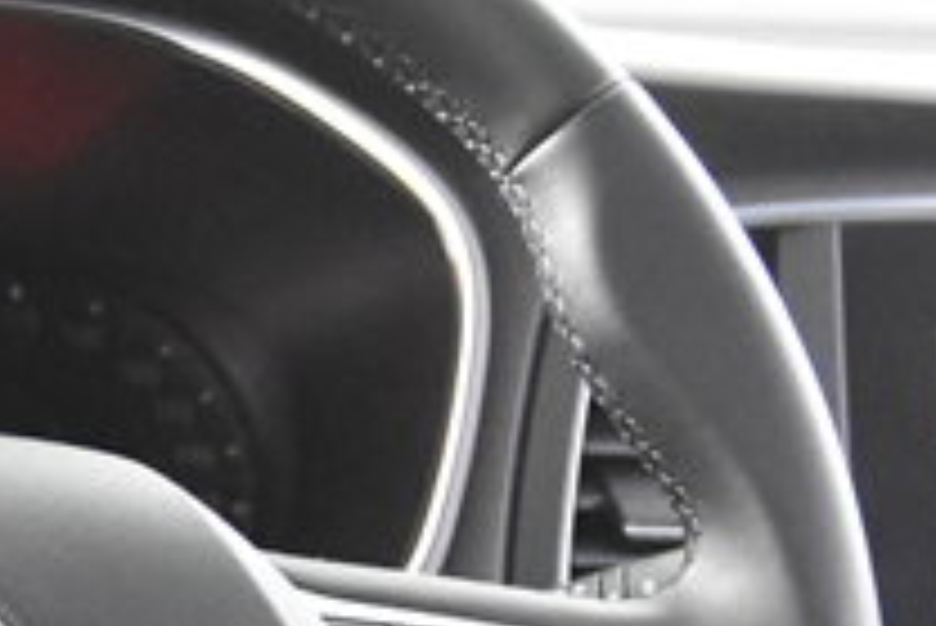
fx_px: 4605
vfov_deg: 7.6
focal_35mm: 177
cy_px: 1092
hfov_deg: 11.3
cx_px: -342
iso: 7200
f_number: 3
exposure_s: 1/40
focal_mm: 24
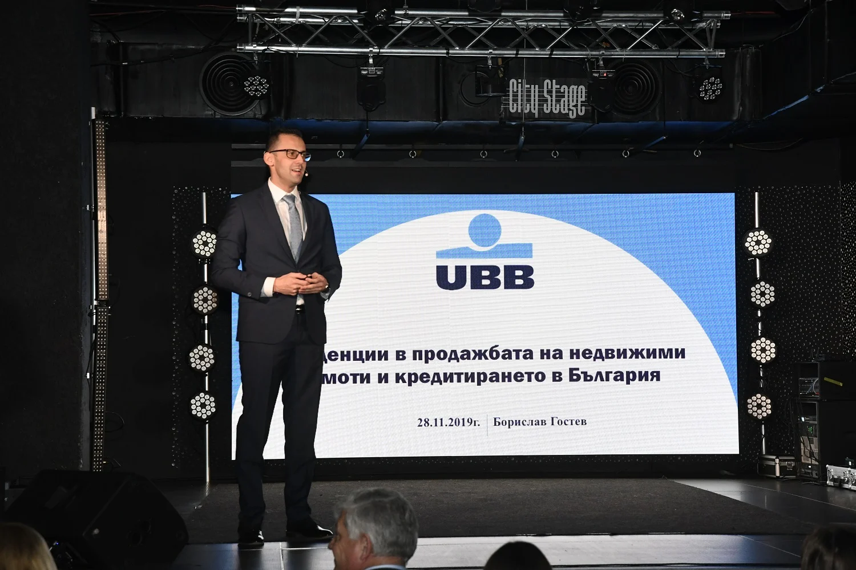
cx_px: 428
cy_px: 285
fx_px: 1712
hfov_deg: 28.1
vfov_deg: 18.9
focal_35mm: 72
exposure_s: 1/160
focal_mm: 48
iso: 3200
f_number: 5
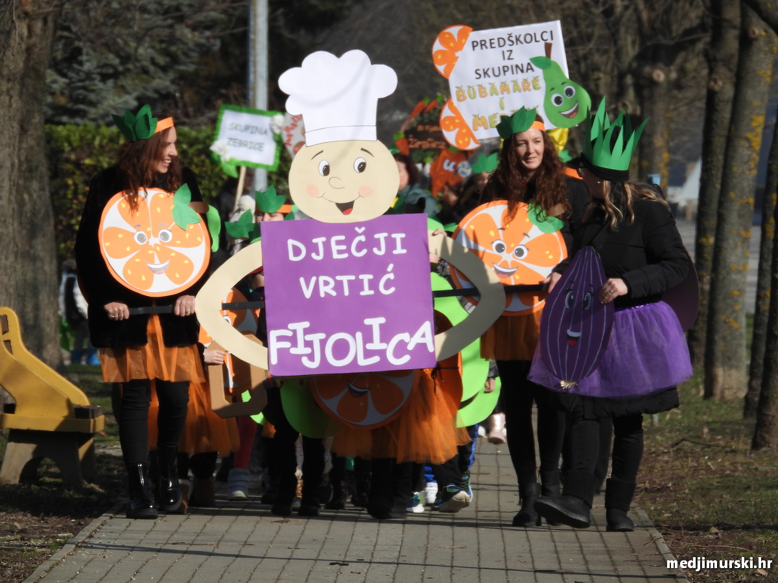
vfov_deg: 2.3
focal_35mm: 650
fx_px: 14609
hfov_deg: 3.1
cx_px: 389
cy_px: 292
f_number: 5
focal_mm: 117
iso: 100
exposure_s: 1/800
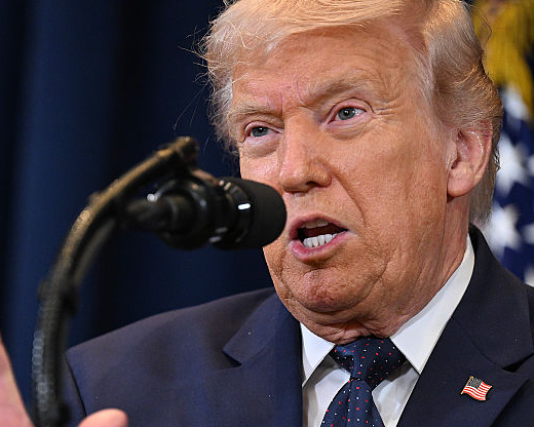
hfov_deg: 6.2
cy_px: 301
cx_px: 159
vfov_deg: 4.9
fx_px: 4963
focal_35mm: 314
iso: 3200
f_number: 2.8
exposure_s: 1/400
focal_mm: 170
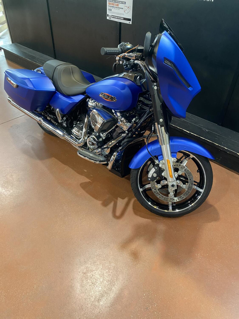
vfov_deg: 67.3
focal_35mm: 26
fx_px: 239
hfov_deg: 53.1
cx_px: 120
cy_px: 160
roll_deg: -1.2
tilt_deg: -39.0
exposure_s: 1/60
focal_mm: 4.25
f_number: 1.8
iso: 250
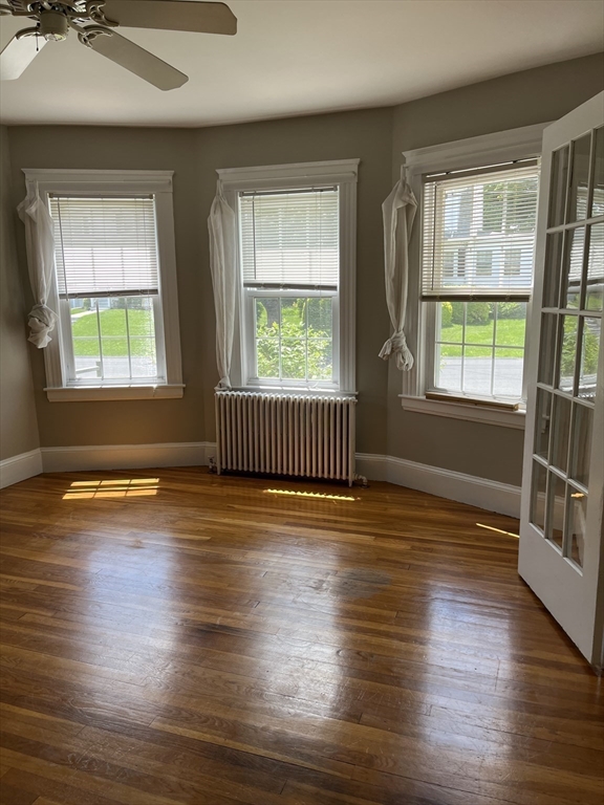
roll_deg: +2.0
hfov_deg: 53.1
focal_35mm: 26
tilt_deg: -9.8
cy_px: 402
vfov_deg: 67.3
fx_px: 605
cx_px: 302
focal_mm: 5.1
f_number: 1.6
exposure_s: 1/208
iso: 40
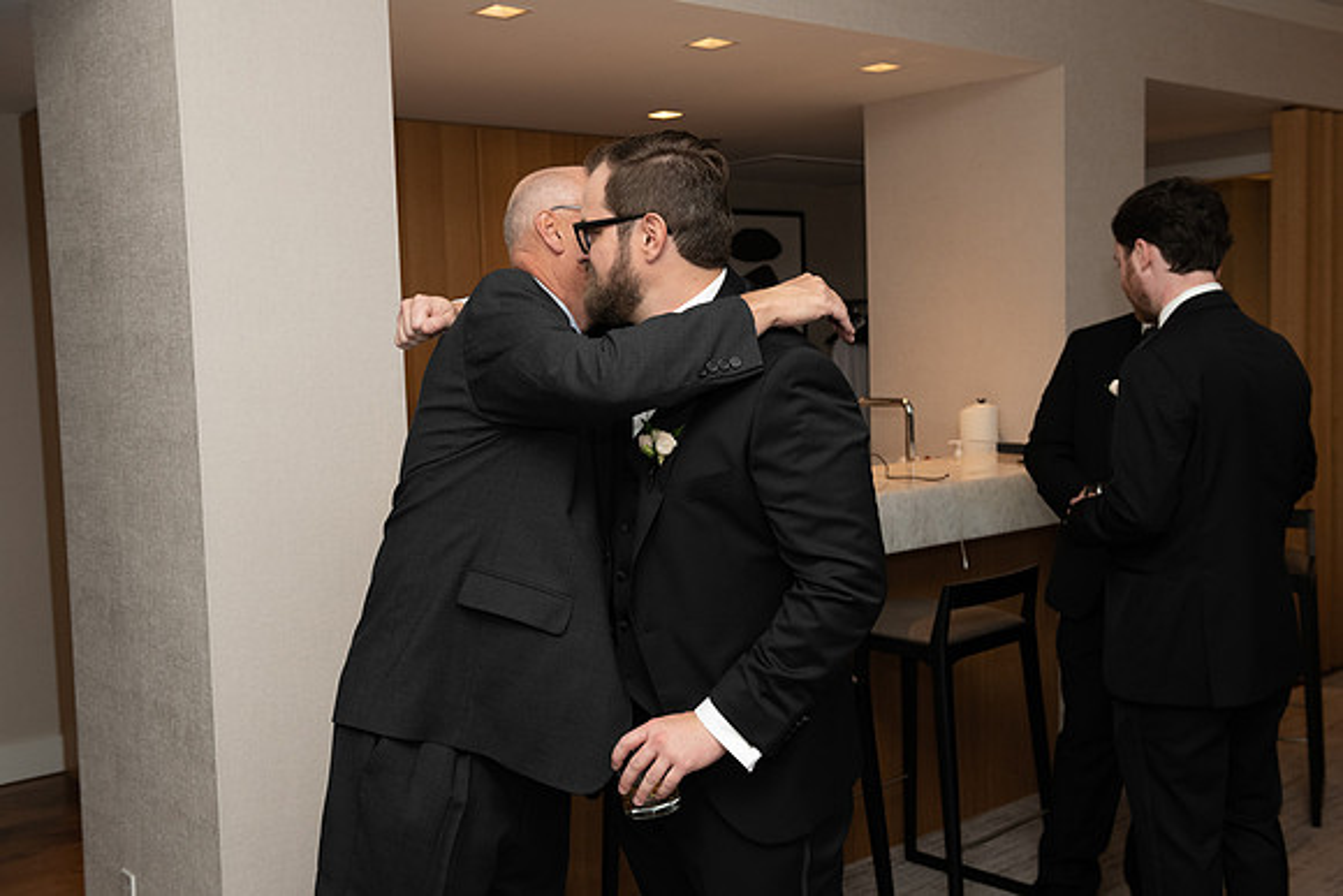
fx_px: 1418
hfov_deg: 50.7
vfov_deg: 35.1
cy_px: 448
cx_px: 672
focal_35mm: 38
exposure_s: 1/200
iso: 1250
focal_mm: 38
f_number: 4.5
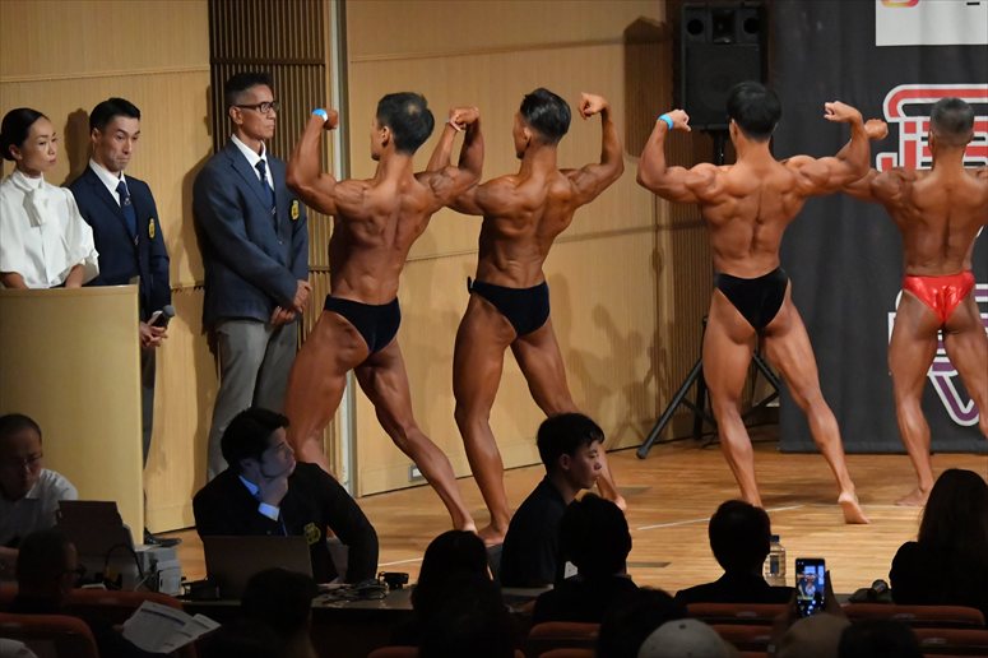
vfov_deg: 6.8
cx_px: 494
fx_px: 5541
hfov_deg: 10.2
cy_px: 329
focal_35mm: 202
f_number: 5.6
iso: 10000
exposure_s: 1/400
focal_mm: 135
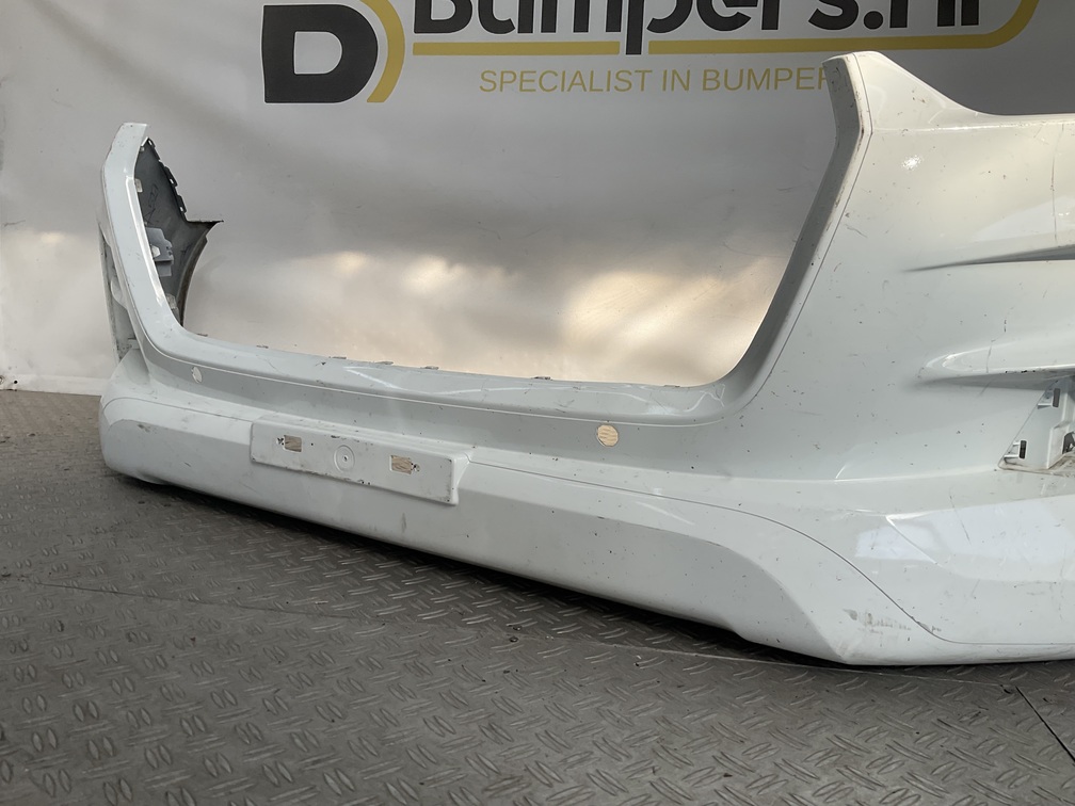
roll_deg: -3.7
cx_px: 538
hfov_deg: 61.7
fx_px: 901
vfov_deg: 48.2
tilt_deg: -9.2
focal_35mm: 29
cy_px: 403
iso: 16
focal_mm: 3
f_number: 1.8
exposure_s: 1/855
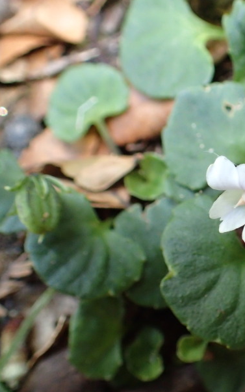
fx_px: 577
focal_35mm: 54
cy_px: 204
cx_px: 248
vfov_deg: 37.5
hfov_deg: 23.0
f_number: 2.3
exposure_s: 1/125
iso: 500
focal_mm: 5.5
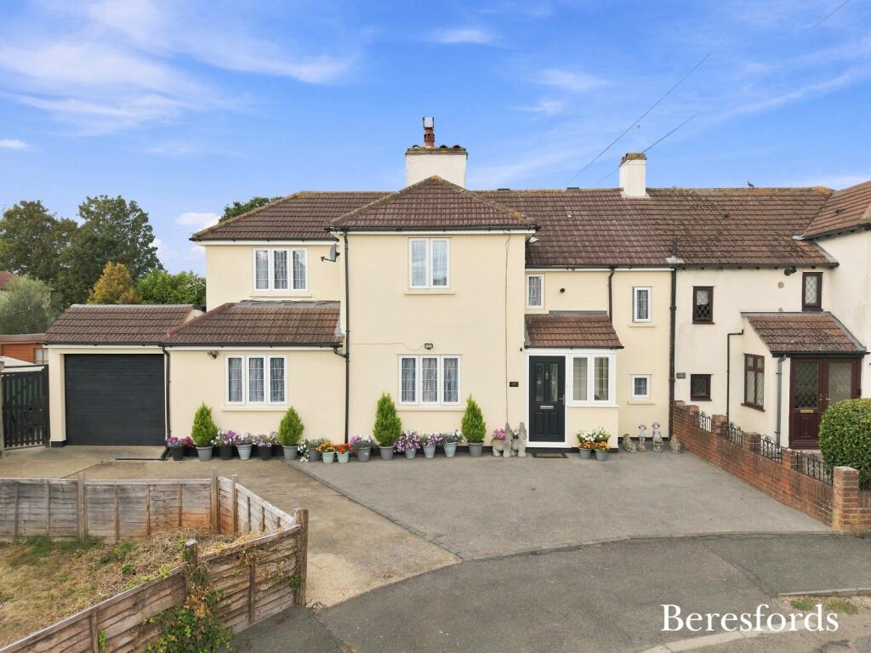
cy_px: 326
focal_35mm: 24
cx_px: 436
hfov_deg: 71.6
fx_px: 604
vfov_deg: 56.8
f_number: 1.8
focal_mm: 8.7
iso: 270
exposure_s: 1/1500
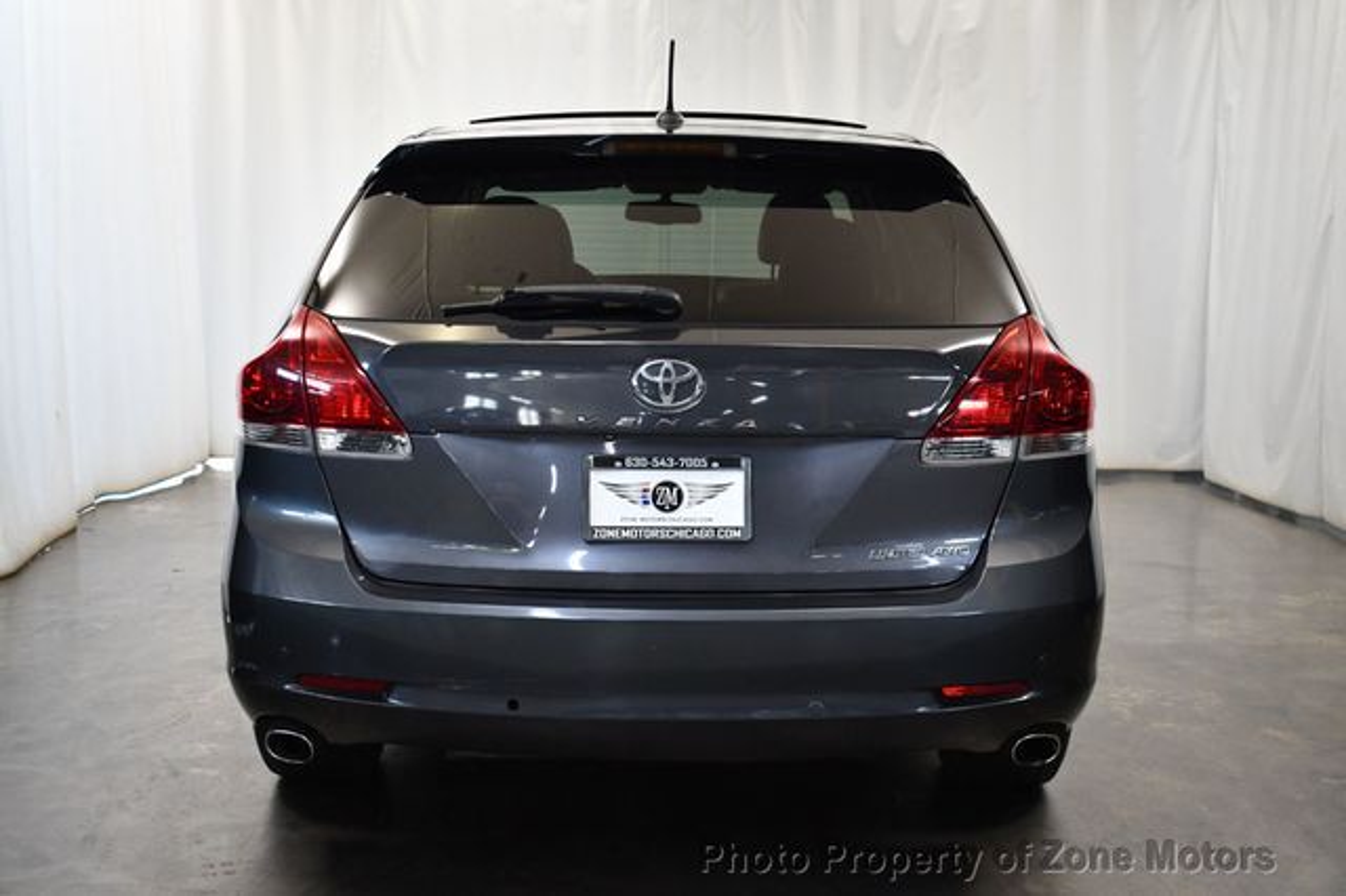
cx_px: 673
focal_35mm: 46
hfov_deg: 42.8
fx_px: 1719
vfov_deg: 29.2
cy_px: 448
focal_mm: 31
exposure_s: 1/125
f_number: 4.2
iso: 1250
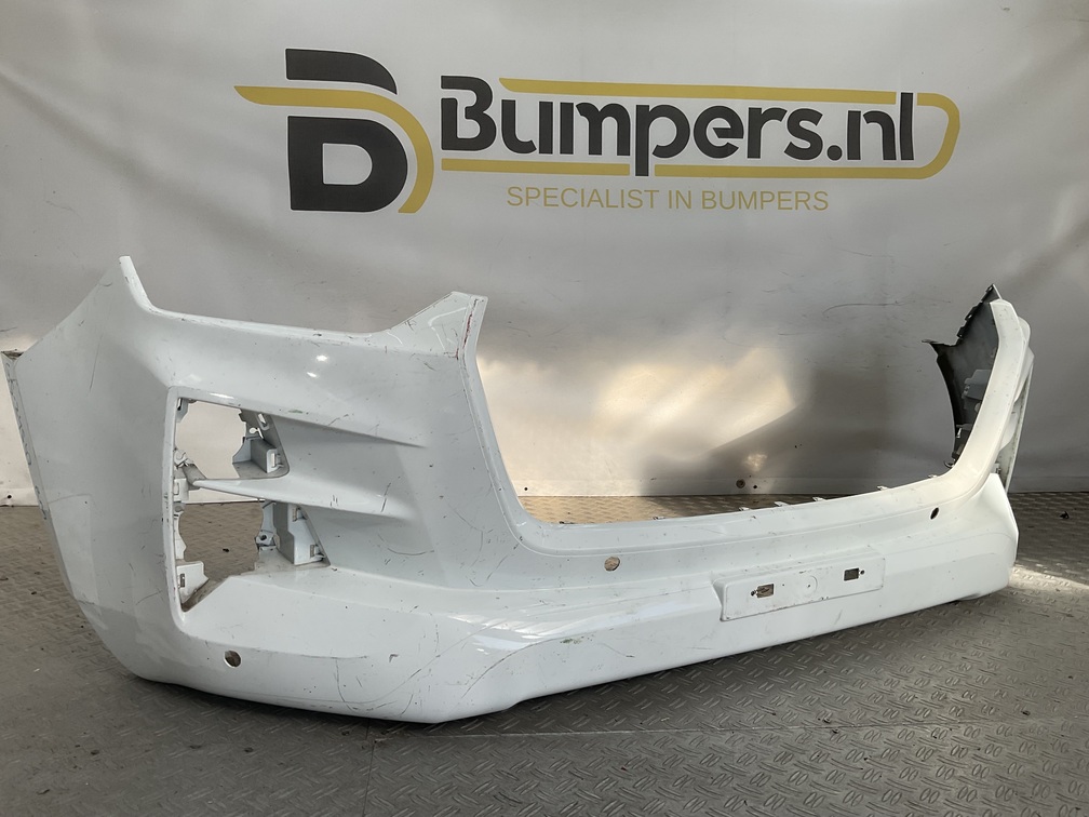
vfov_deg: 48.2
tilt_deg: -7.9
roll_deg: -0.6
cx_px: 544
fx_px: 912
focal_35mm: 29
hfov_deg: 61.7
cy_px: 408
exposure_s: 1/749
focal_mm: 3
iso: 16
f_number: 1.8
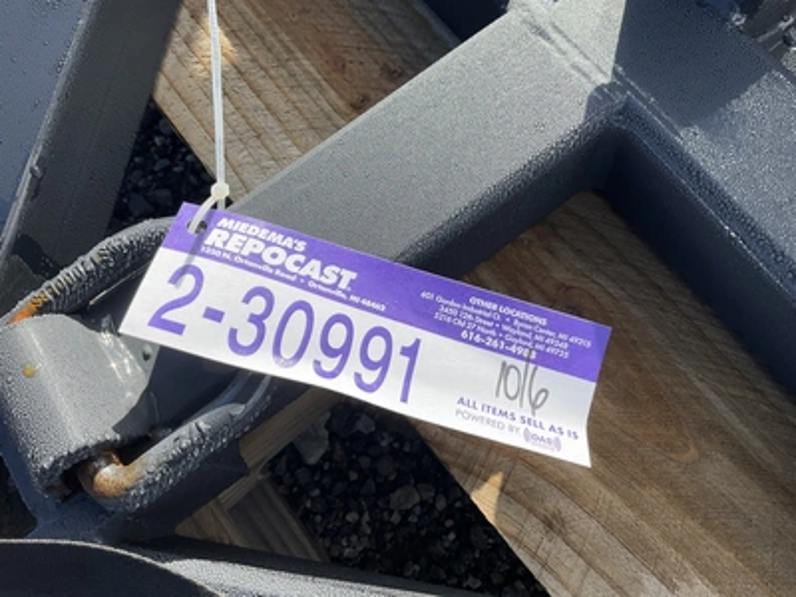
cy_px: 298
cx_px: 398
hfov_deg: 61.7
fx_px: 667
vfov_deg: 48.2
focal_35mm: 29
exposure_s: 1/804
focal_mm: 3
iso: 25
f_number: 1.8
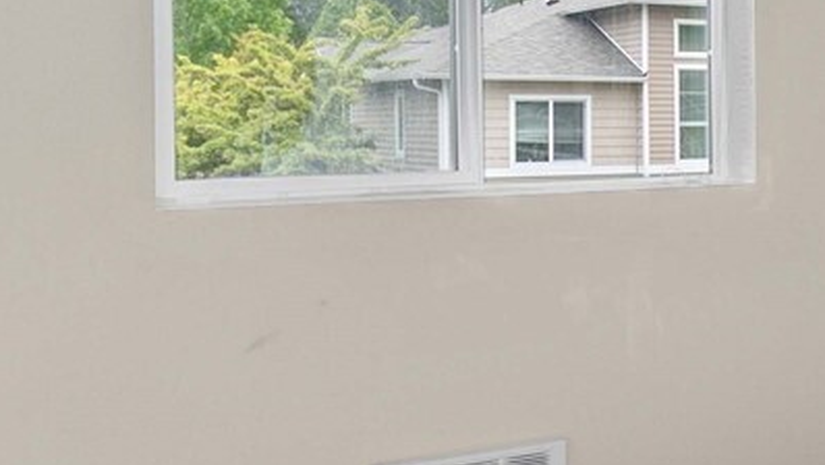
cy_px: 106
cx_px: 1050
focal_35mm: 58
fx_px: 1269
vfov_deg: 20.5
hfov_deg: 29.6
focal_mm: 13
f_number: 7.1
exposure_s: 1/30
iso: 800
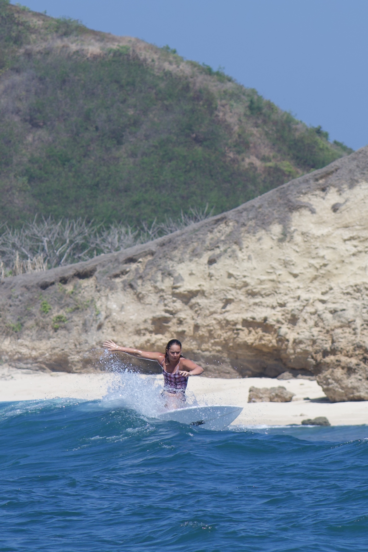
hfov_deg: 8.7
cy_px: 276
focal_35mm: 158
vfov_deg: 13.0
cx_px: 184
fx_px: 2415
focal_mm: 105
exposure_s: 1/1000
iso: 100
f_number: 4.5
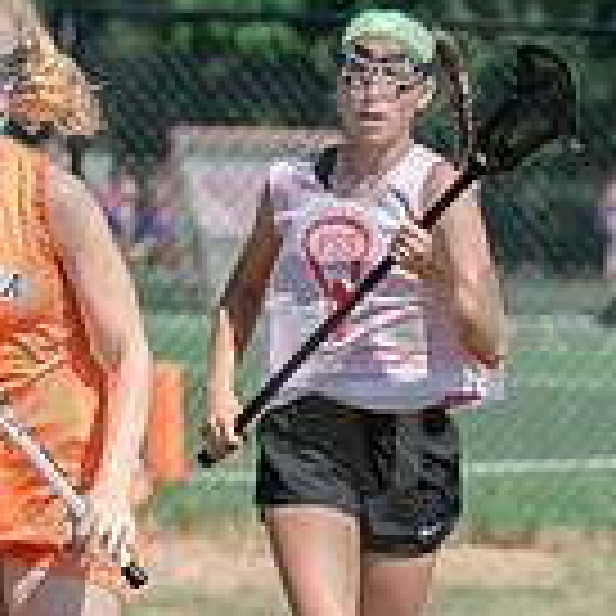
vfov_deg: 1.8
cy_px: 348
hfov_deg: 1.8
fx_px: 19771
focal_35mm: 982
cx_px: 225
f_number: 5.6
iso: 400
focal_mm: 185
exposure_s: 1/2000
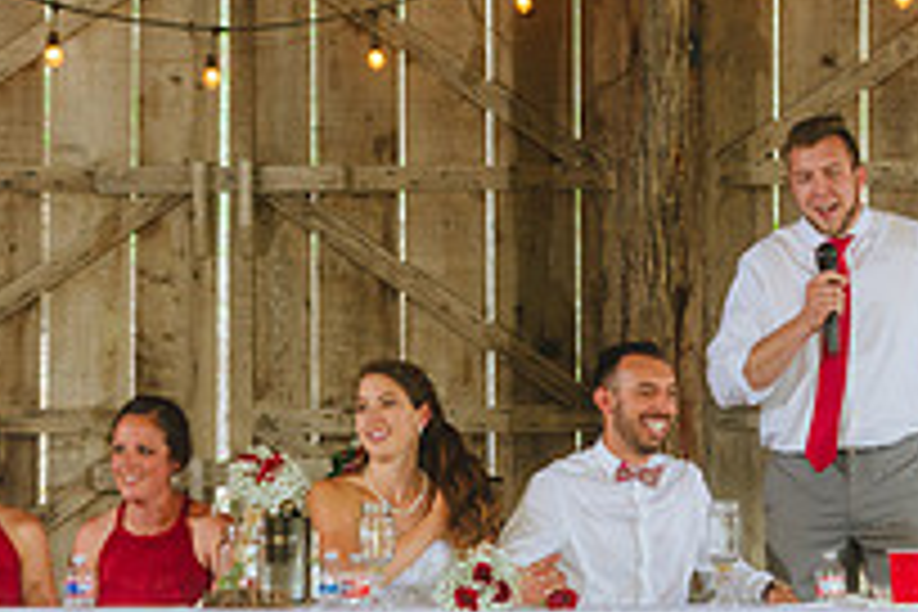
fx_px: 7114
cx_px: 513
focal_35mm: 279
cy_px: 416
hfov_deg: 7.4
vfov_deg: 4.9
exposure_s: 1/100
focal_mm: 98
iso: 500
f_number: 2.8
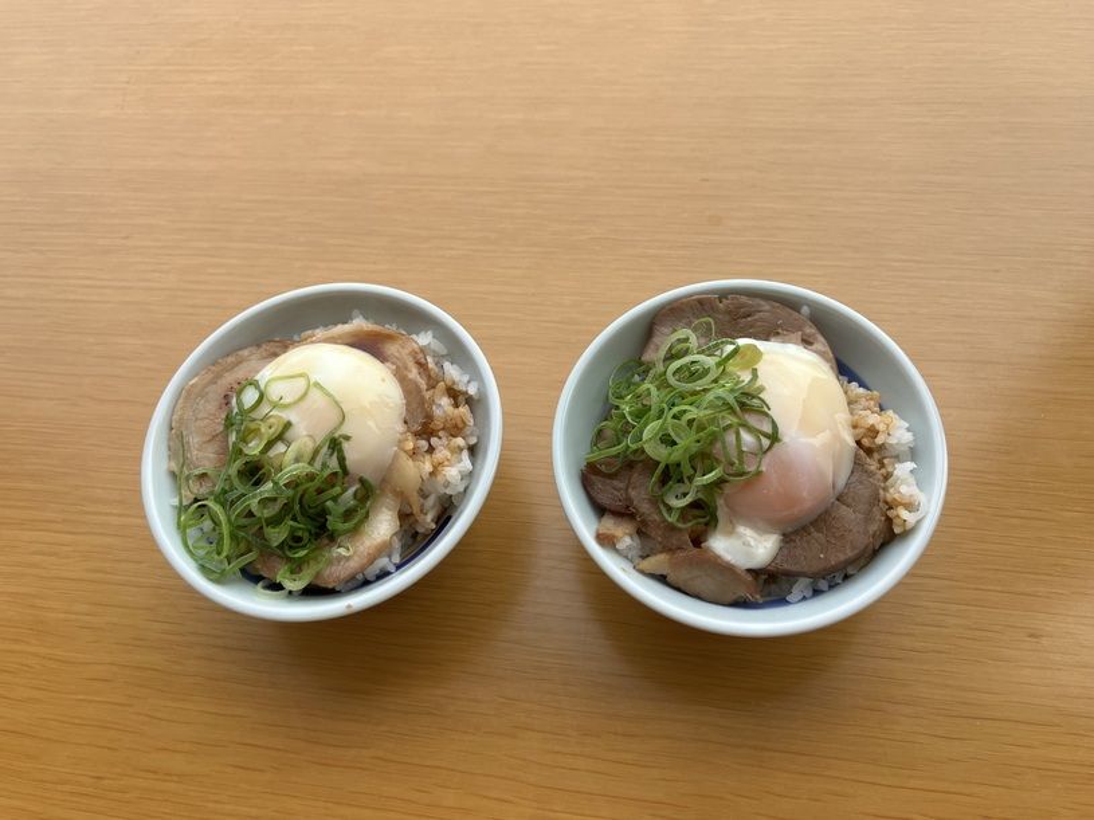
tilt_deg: -62.1
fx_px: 885
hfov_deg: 63.5
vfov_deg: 49.7
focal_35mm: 28
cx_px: 547
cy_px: 410
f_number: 1.8
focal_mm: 3.99
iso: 32
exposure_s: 1/527
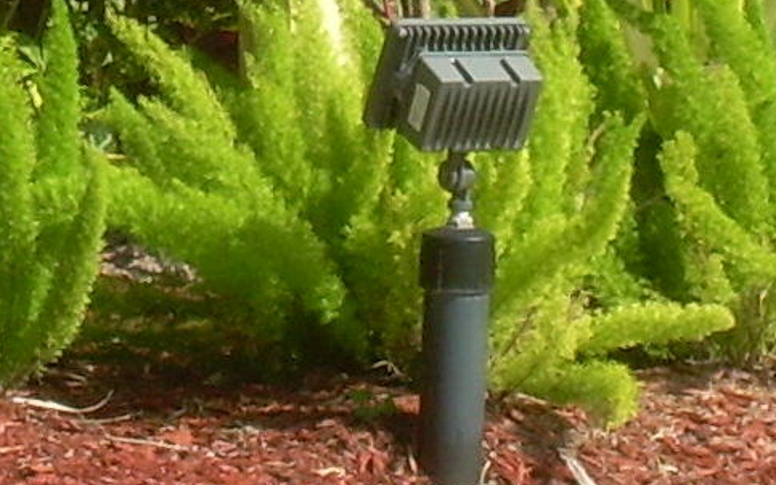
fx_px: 11591
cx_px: 11
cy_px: -490
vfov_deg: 2.4
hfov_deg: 3.8
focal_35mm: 548
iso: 50
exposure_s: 1/105
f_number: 8
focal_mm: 18.9
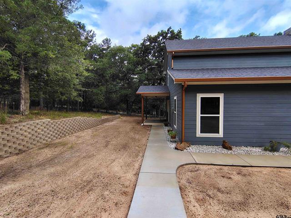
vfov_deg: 78.1
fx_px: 135
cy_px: 109
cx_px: 146
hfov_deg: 94.5
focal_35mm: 16
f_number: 2.2
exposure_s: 1/208
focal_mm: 2.13
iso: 100
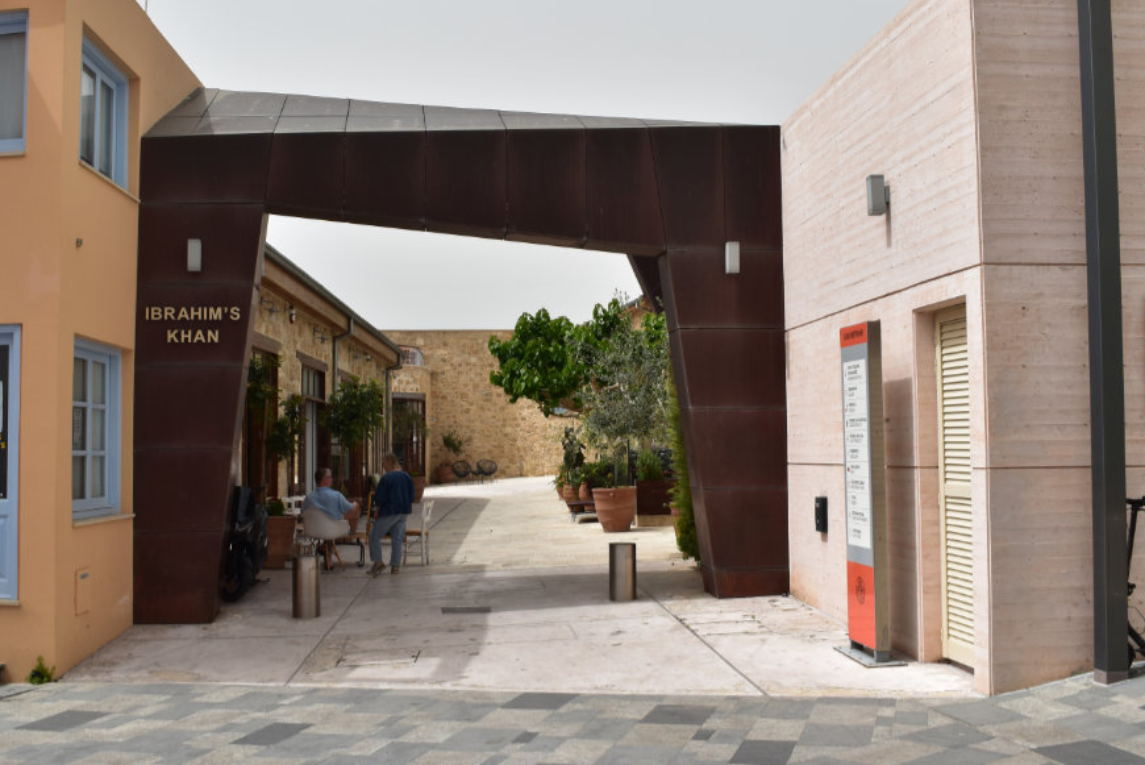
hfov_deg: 47.7
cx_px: 515
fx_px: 1292
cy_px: 381
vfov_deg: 33.0
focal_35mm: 41
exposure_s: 1/500
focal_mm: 23
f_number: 11
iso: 320
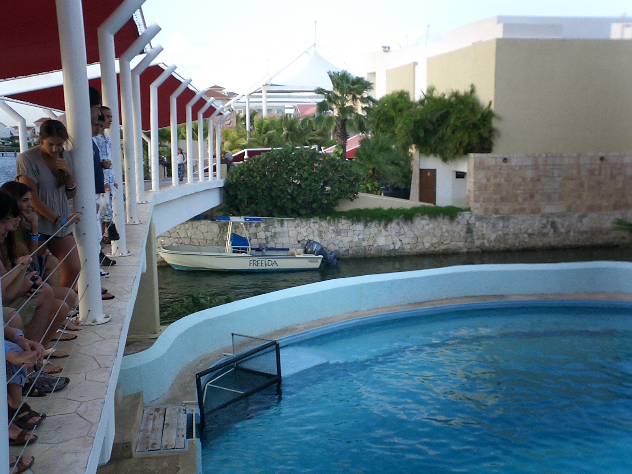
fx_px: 676
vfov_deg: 38.7
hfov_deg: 50.1
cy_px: 237
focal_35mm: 37
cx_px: 316
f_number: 3.5
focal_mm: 5.6
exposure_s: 1/125
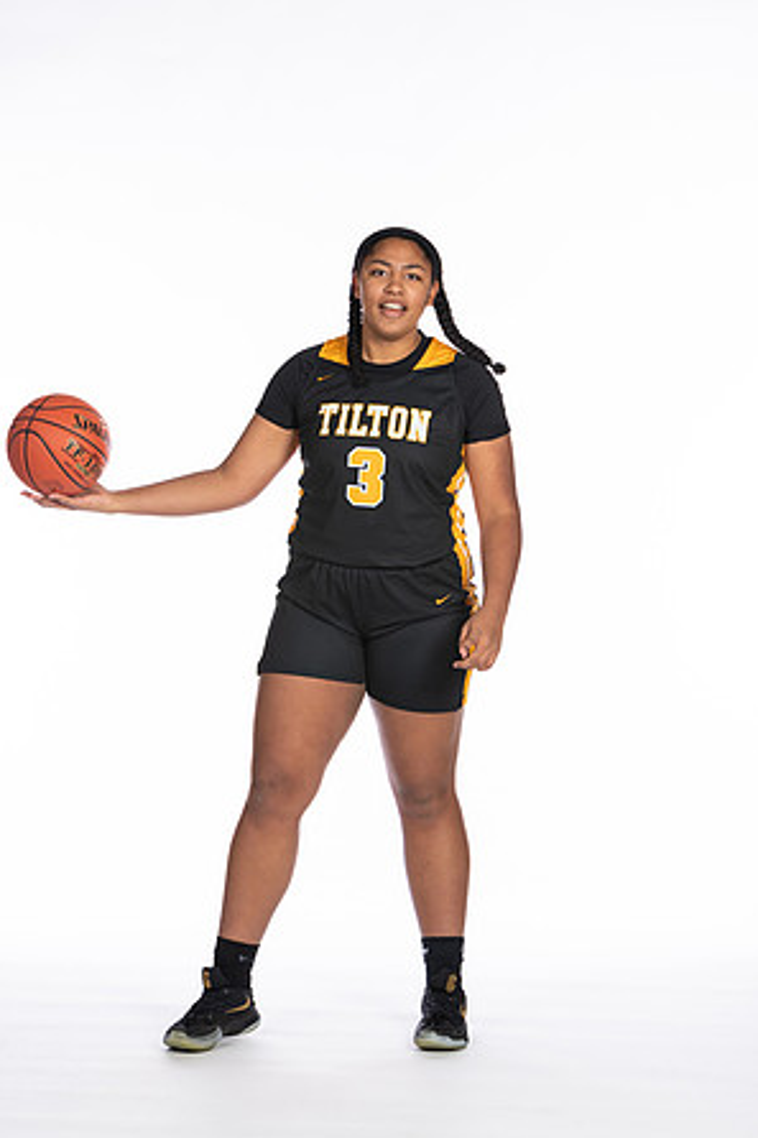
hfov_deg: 12.9
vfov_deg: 19.3
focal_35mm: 106
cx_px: 380
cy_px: 572
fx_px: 3350
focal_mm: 70
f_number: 5
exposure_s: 1/100
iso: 100
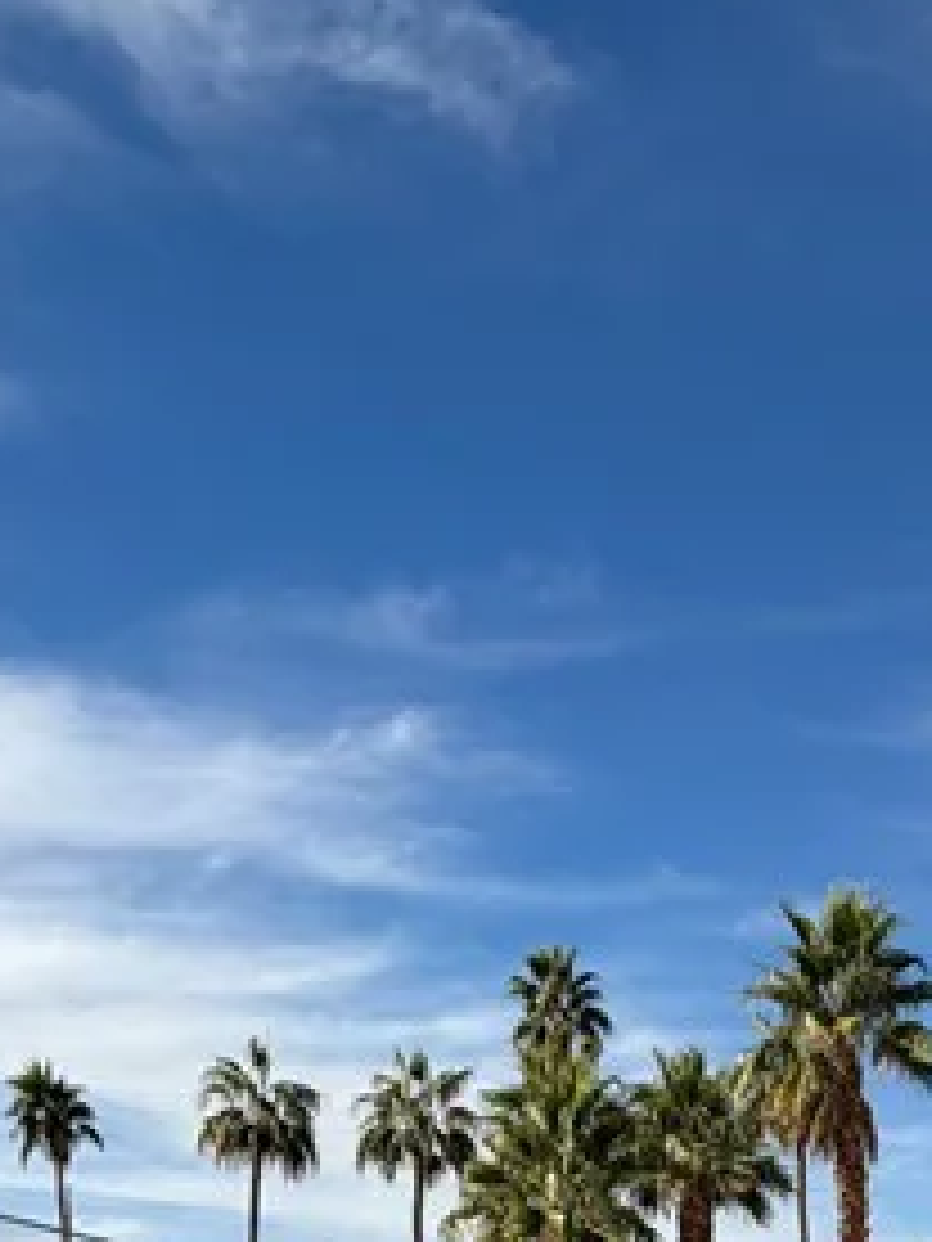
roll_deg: +1.9
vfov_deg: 31.9
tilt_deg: +0.5
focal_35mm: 52
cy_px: 1413
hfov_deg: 27.1
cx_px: 824
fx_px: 1867
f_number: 2.2
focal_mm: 2.22
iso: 20
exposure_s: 1/1068
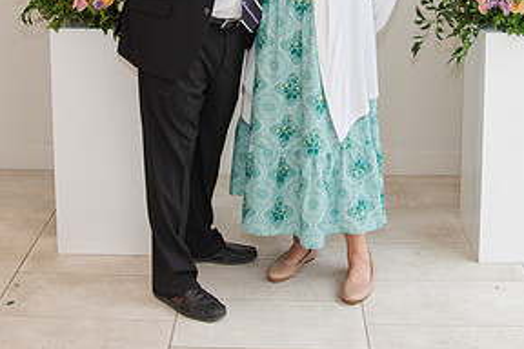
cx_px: 245
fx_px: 931
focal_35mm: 64
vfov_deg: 20.3
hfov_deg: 31.4
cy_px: -37
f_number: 4
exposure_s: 1/200
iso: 250
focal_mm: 27
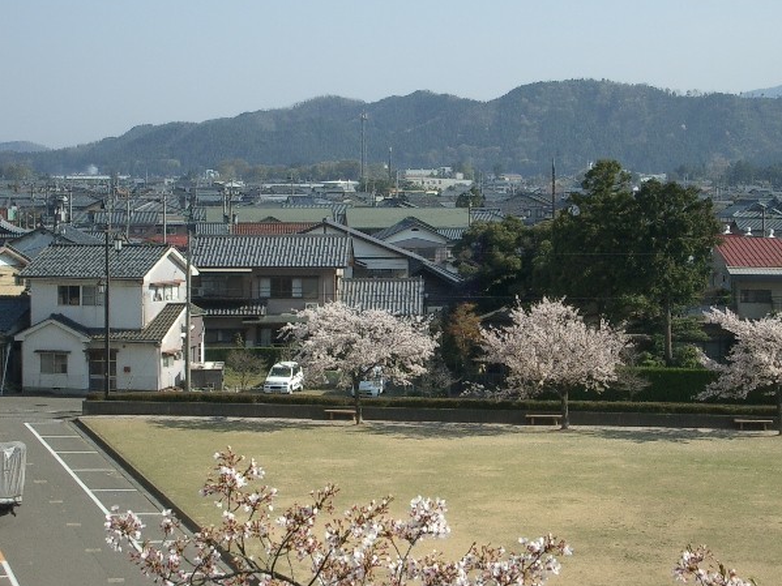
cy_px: 277
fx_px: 2123
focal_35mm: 94
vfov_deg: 15.7
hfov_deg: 20.9
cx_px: 416
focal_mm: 14.6
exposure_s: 1/200
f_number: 7
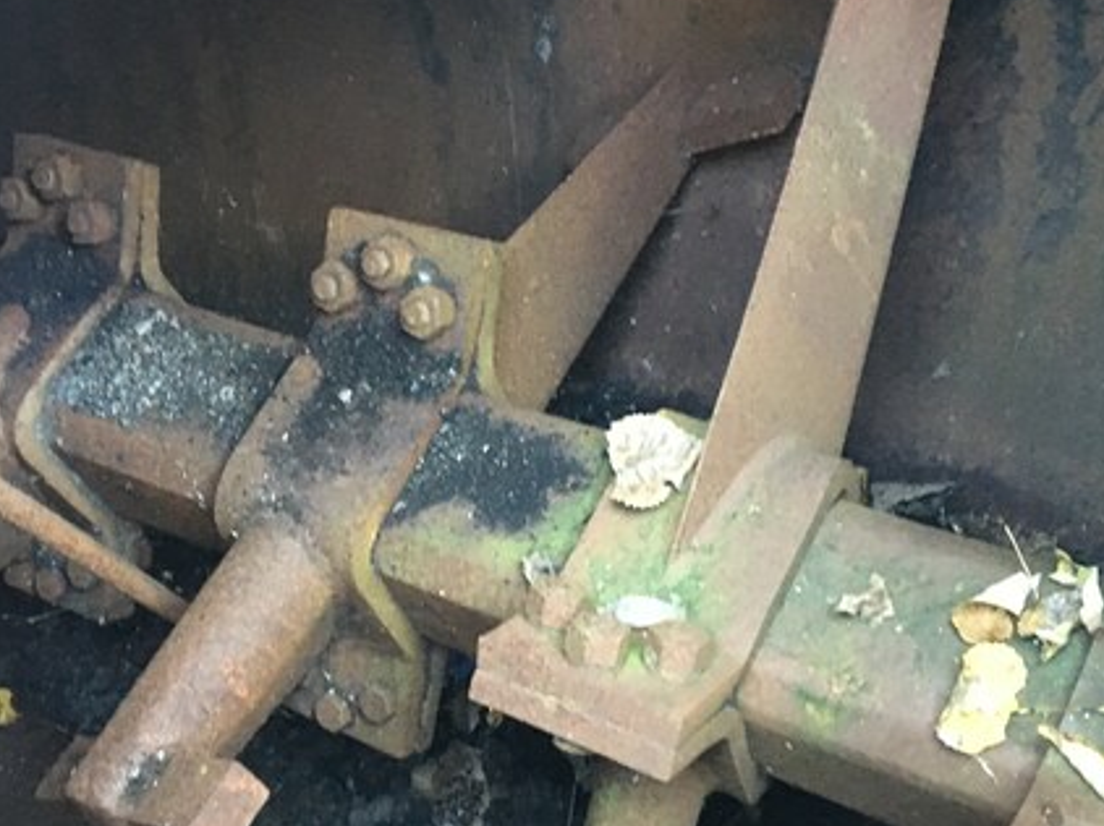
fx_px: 1402
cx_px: 408
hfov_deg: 42.6
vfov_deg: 32.6
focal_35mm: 44
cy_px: 544
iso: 320
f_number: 2.2
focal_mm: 4.15
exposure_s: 1/15
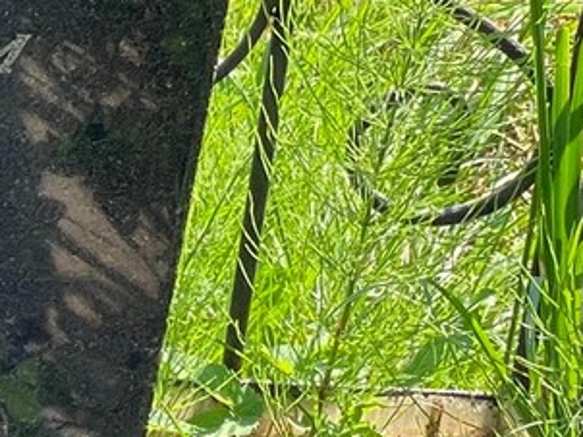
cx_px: -429
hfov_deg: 7.8
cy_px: -228
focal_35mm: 248
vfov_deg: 5.9
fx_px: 4173
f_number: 2
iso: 20
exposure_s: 1/331
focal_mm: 6
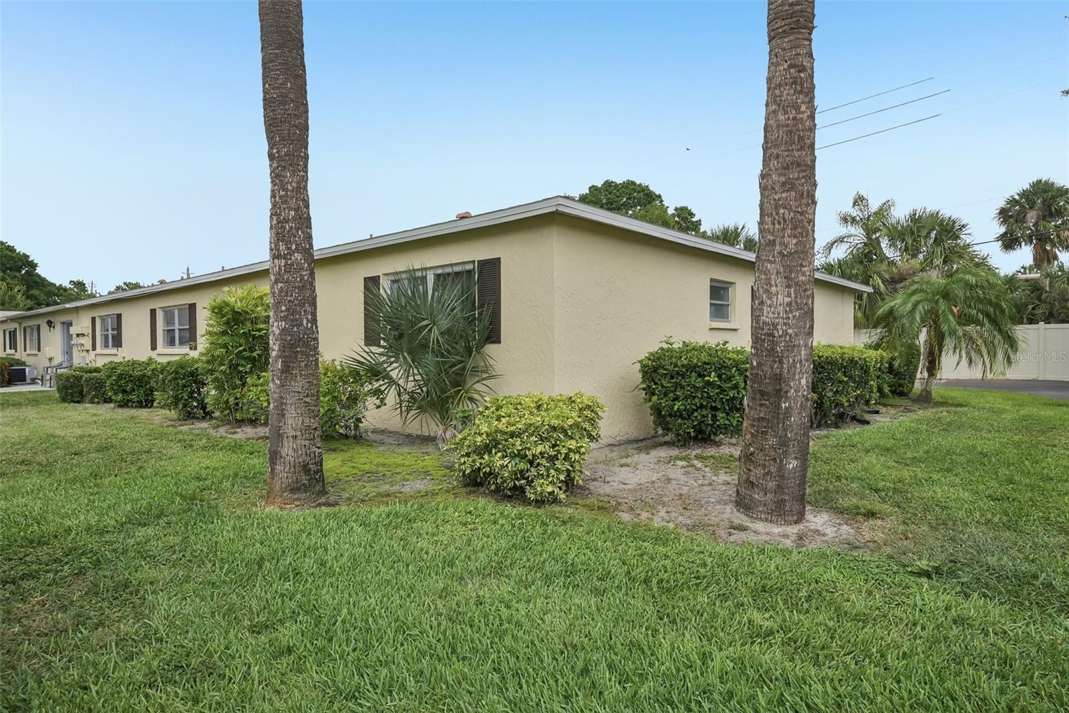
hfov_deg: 82.6
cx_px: 534
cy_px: 356
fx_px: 609
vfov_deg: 60.7
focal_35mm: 20
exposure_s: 1/640
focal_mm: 20.5
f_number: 8
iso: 400
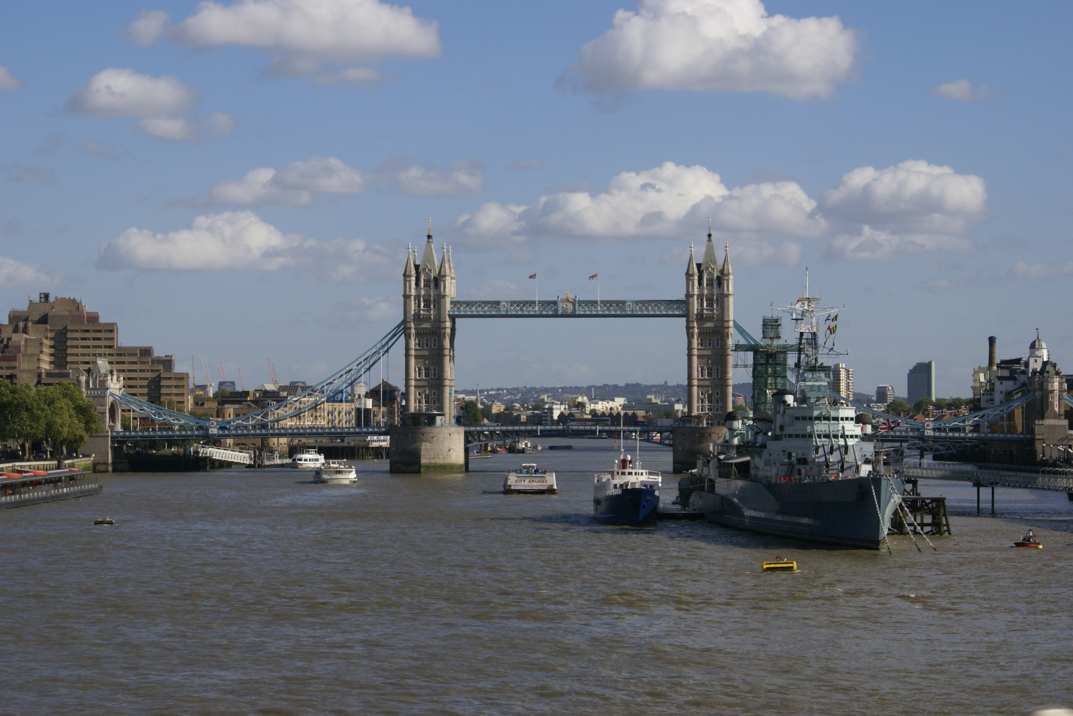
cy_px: 358
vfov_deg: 15.2
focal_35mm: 90
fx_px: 2682
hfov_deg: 22.6
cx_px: 536
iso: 100
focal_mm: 60
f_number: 11
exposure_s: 1/160
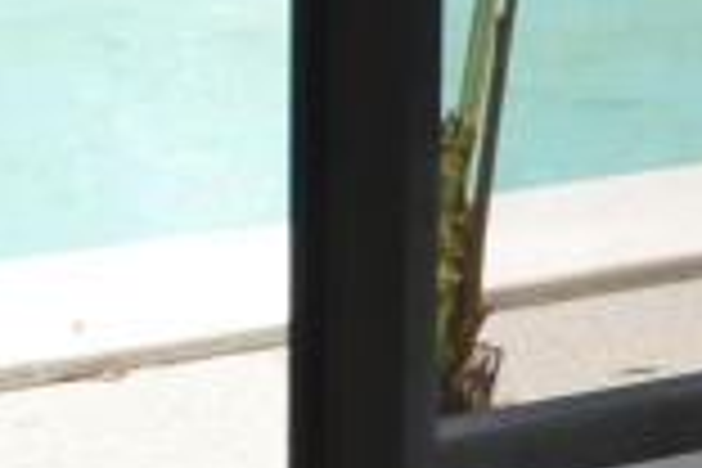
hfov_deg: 9.5
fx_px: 3900
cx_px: 1442
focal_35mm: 200
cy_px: -112
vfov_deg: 6.8
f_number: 6.3
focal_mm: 18
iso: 100
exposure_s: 1/200
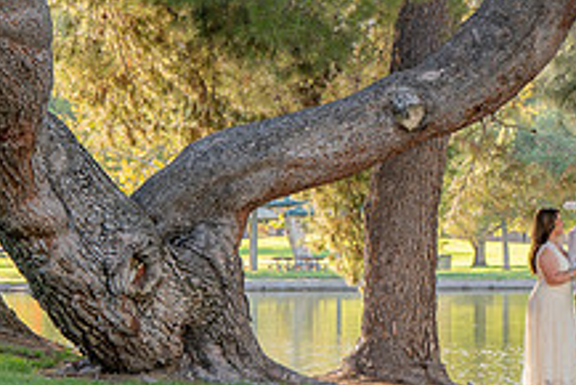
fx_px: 3842
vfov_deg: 5.7
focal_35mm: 240
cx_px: 767
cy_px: 92
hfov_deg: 8.4
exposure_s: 1/200
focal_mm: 90
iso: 200
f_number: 5.6
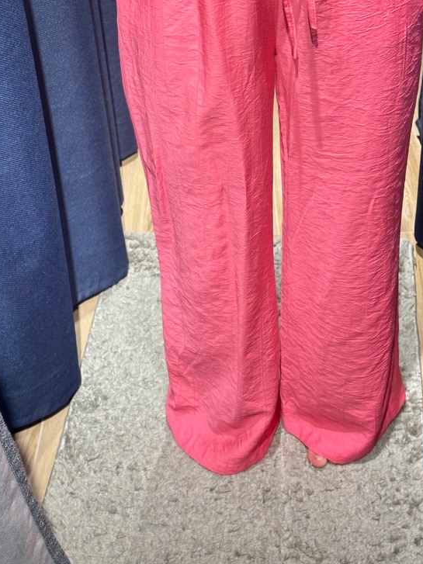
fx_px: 1076
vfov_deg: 29.2
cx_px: 249
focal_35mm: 66
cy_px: 189
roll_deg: +3.0
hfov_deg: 22.2
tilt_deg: -36.8
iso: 160
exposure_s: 1/50
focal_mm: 6.86
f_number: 1.78
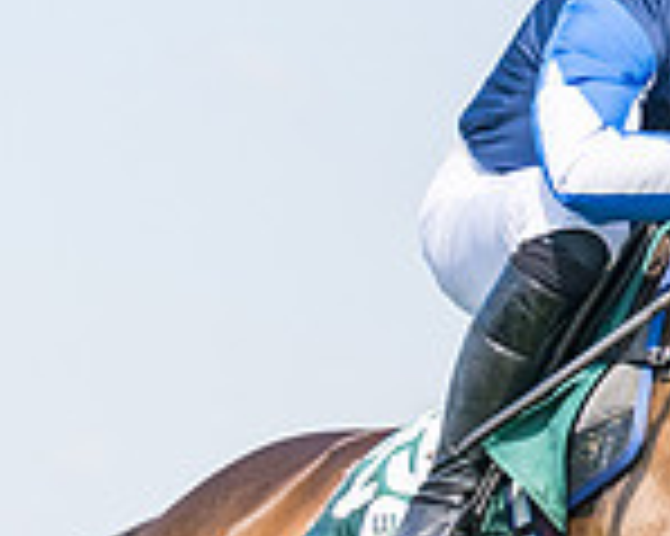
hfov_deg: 5.3
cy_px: 361
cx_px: 1381
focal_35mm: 360
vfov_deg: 4.3
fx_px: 7134
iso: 400
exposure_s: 1/5000
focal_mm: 70
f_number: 4
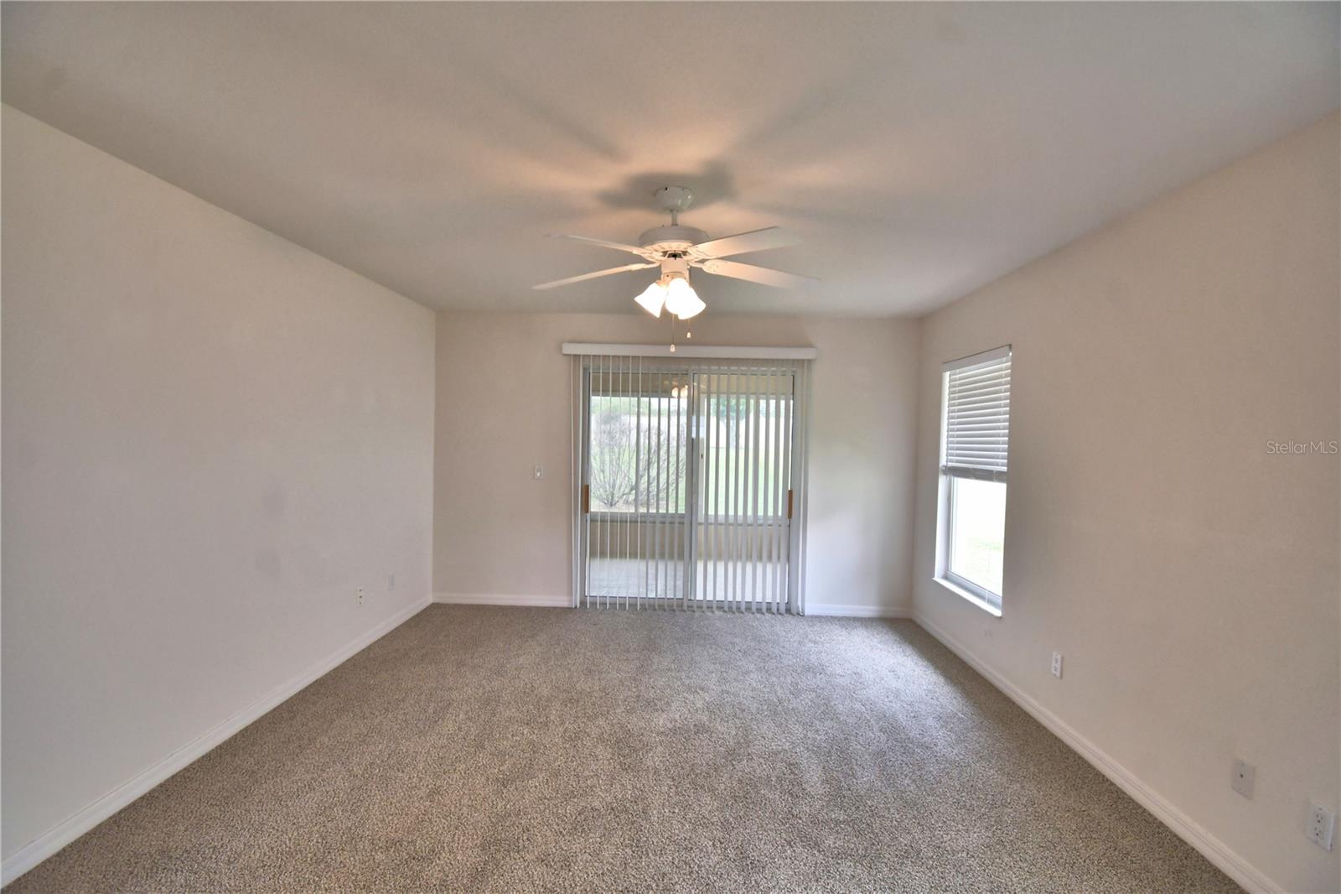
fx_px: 559
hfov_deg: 100.4
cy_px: 447
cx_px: 670
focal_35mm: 15
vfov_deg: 77.3
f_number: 4.5
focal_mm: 10
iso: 400
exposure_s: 1/100
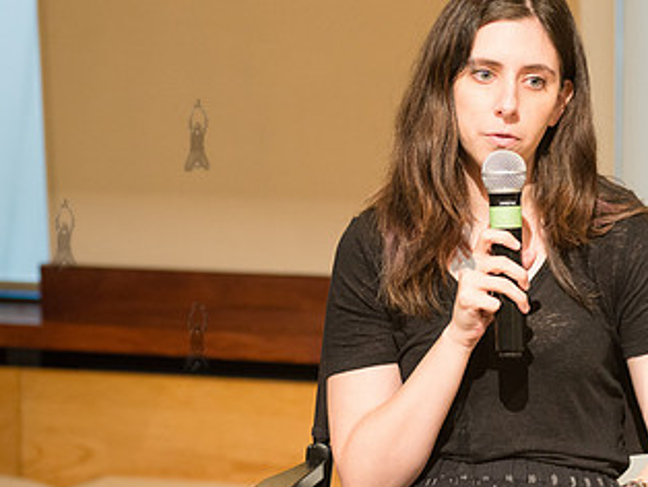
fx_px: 2660
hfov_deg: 13.9
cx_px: 462
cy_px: 234
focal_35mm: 142
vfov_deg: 10.5
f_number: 4
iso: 2500
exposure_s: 1/160
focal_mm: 80
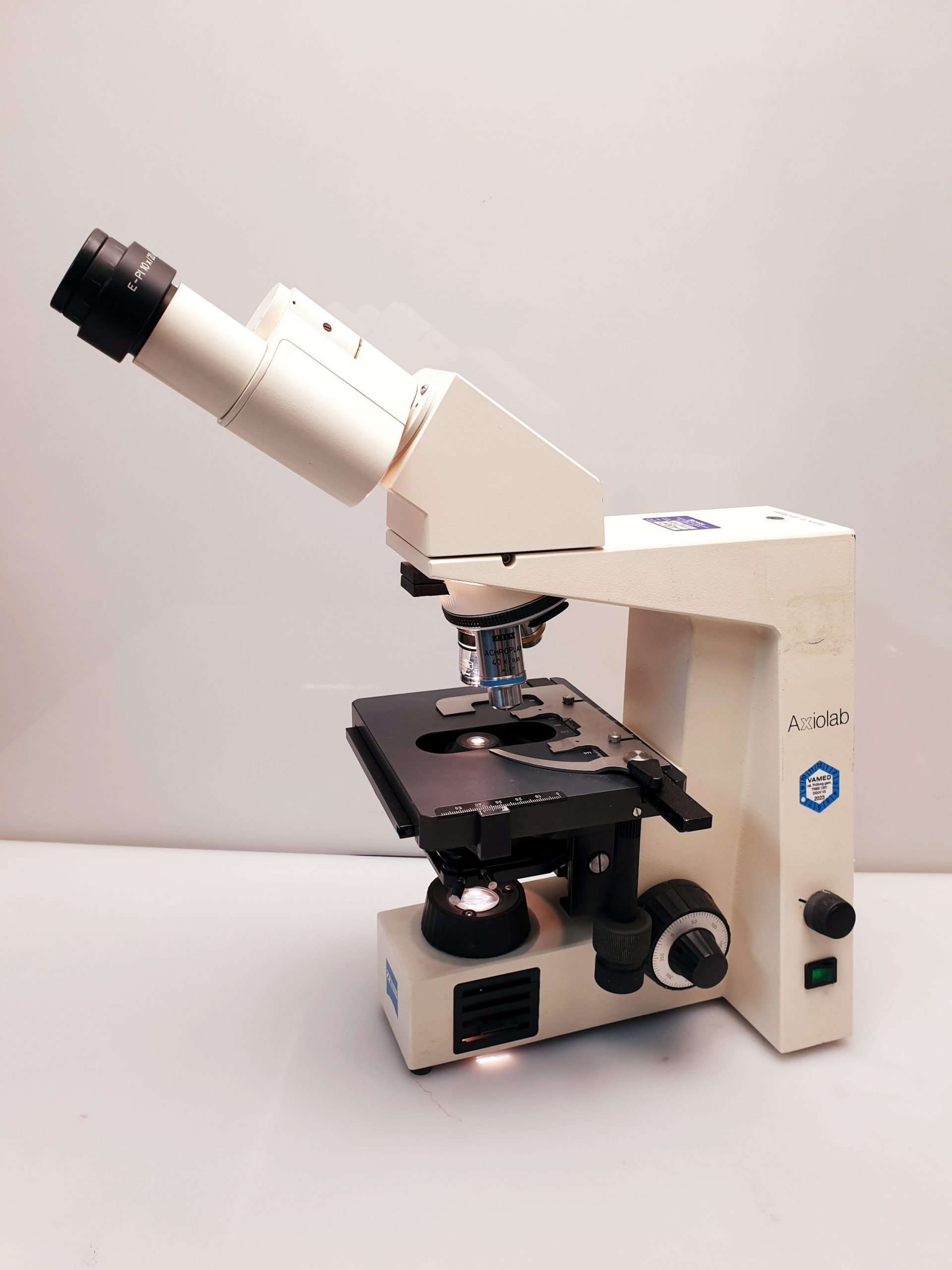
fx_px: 953
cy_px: 635
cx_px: 476
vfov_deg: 67.3
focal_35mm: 26
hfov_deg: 53.1
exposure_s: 1/50
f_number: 2.4
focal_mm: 4.3
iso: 50
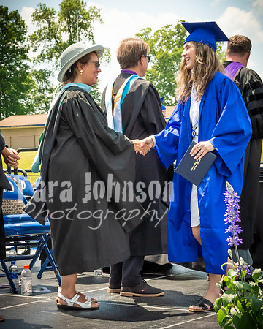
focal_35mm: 95
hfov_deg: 16.2
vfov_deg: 20.2
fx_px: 925
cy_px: 160
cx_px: 94
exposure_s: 1/800
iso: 200
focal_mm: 34
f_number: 7.1
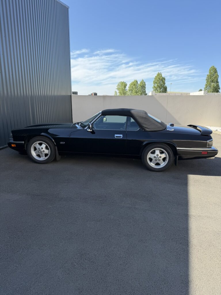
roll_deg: -0.3
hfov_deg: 56.8
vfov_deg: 71.6
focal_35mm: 24
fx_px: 204
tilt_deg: -13.2
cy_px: 148
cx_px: 110
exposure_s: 1/2232
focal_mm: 6.76
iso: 80
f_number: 1.78
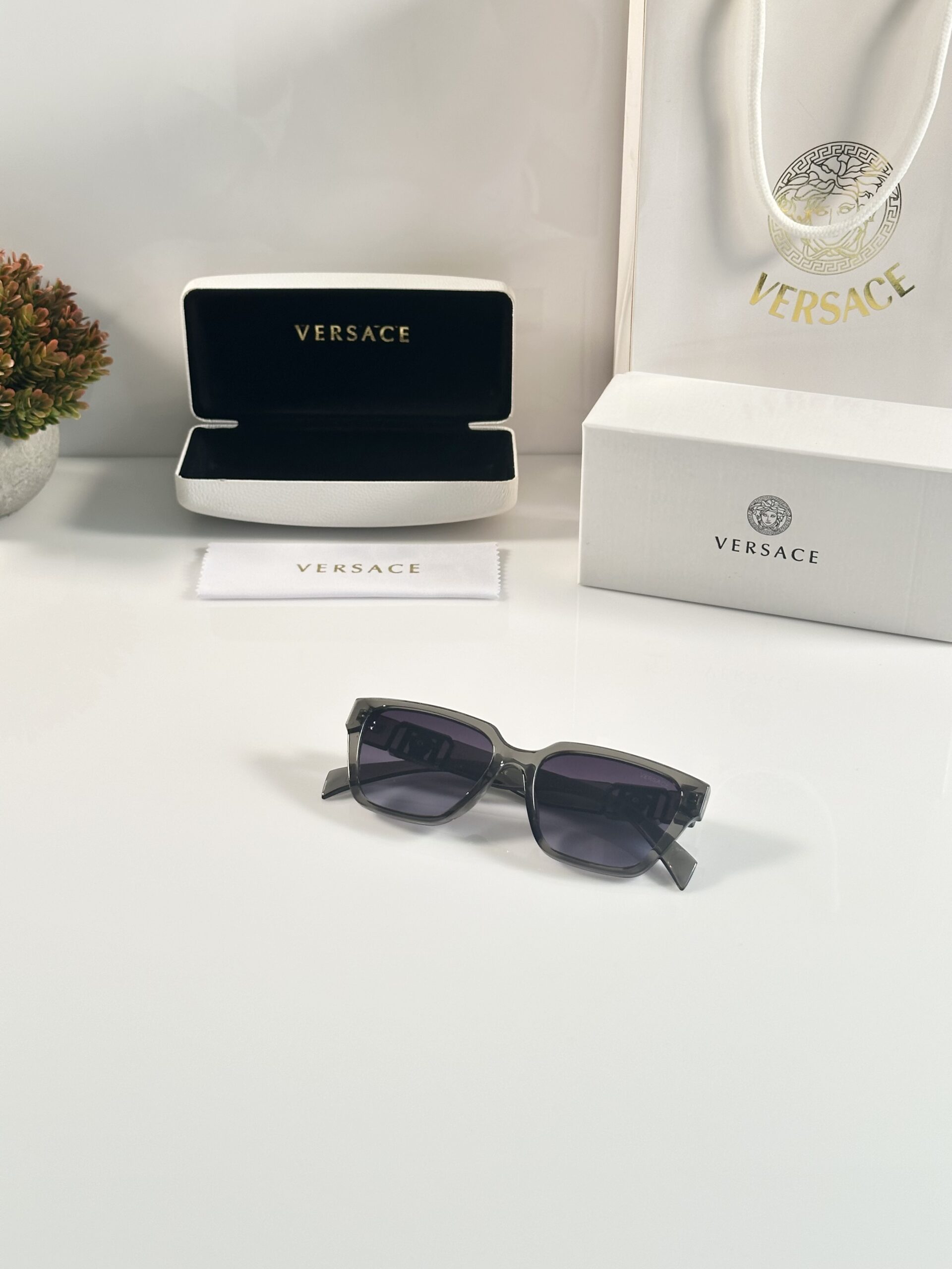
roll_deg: -0.1
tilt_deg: -30.3
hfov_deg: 30.3
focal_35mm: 48
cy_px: 634
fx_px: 1760
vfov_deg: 39.7
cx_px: 476
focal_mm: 6.86
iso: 80
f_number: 1.78
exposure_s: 1/100
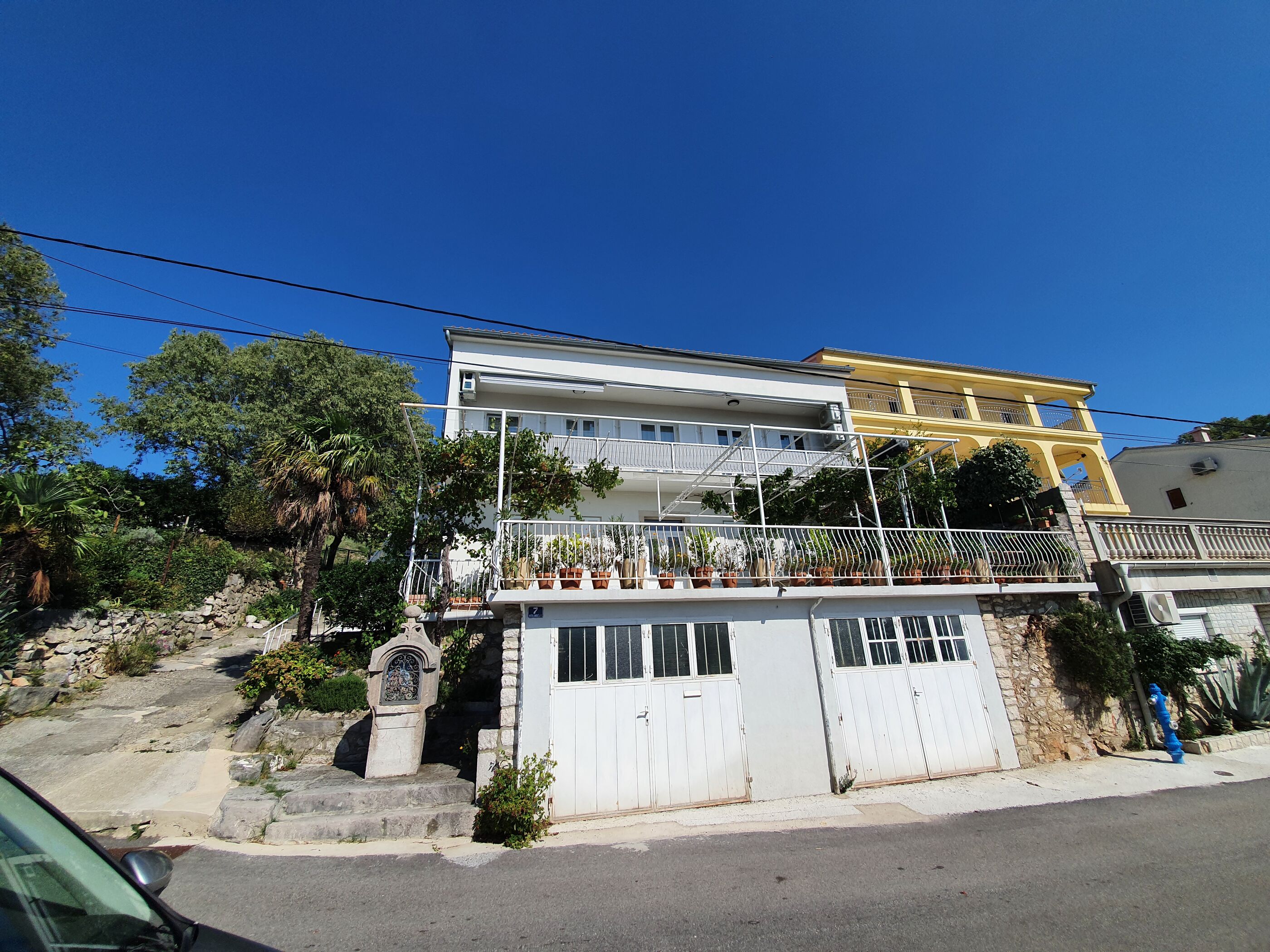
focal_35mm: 13
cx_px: 635
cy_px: 476
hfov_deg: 106.2
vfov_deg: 89.9
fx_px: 477
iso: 50
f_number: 2.2
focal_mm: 1.8
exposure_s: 1/1860
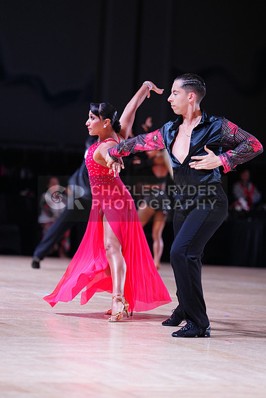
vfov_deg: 13.3
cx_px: 133
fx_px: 1706
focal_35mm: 154
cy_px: 199
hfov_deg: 8.9
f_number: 2.8
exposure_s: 1/500
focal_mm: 154
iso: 1600
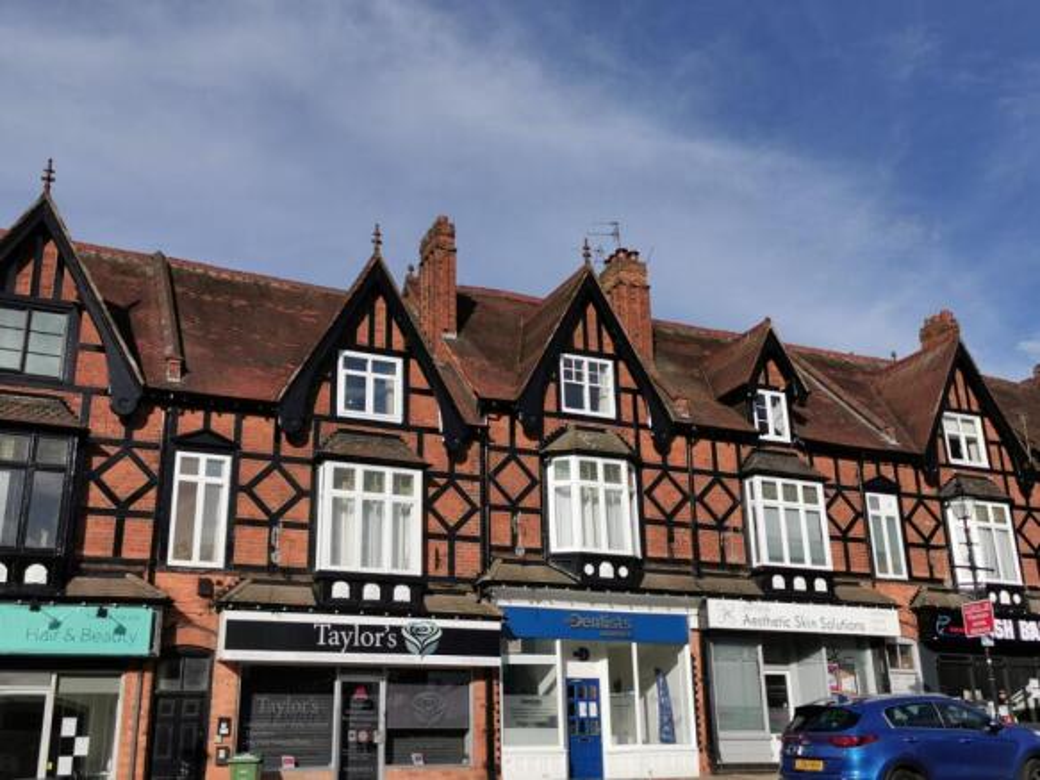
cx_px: 520
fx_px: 1111
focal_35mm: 37
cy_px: 390
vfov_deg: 38.7
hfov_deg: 50.1
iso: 50
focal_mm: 5.56
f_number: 1.6
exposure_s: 1/6061
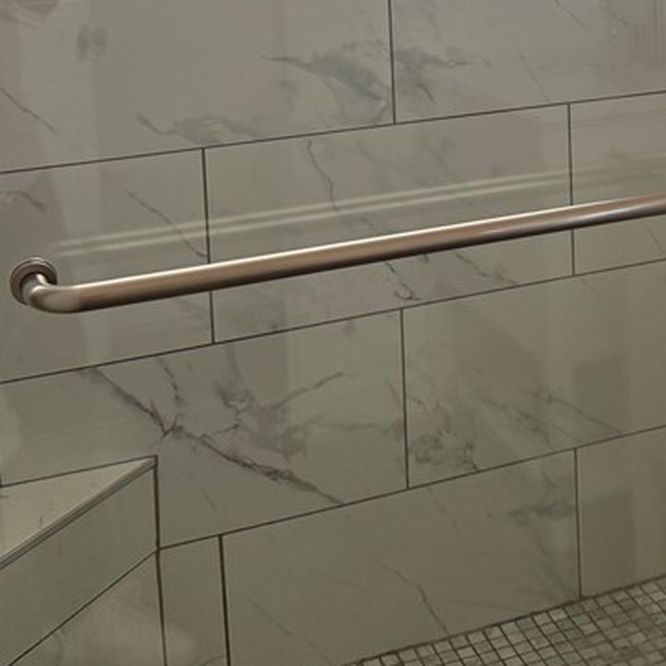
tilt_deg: -6.3
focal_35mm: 60
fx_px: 1306
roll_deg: +0.9
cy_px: -13
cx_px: 589
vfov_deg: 26.9
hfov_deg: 27.7
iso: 200
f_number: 1.78
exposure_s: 1/157
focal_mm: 6.76
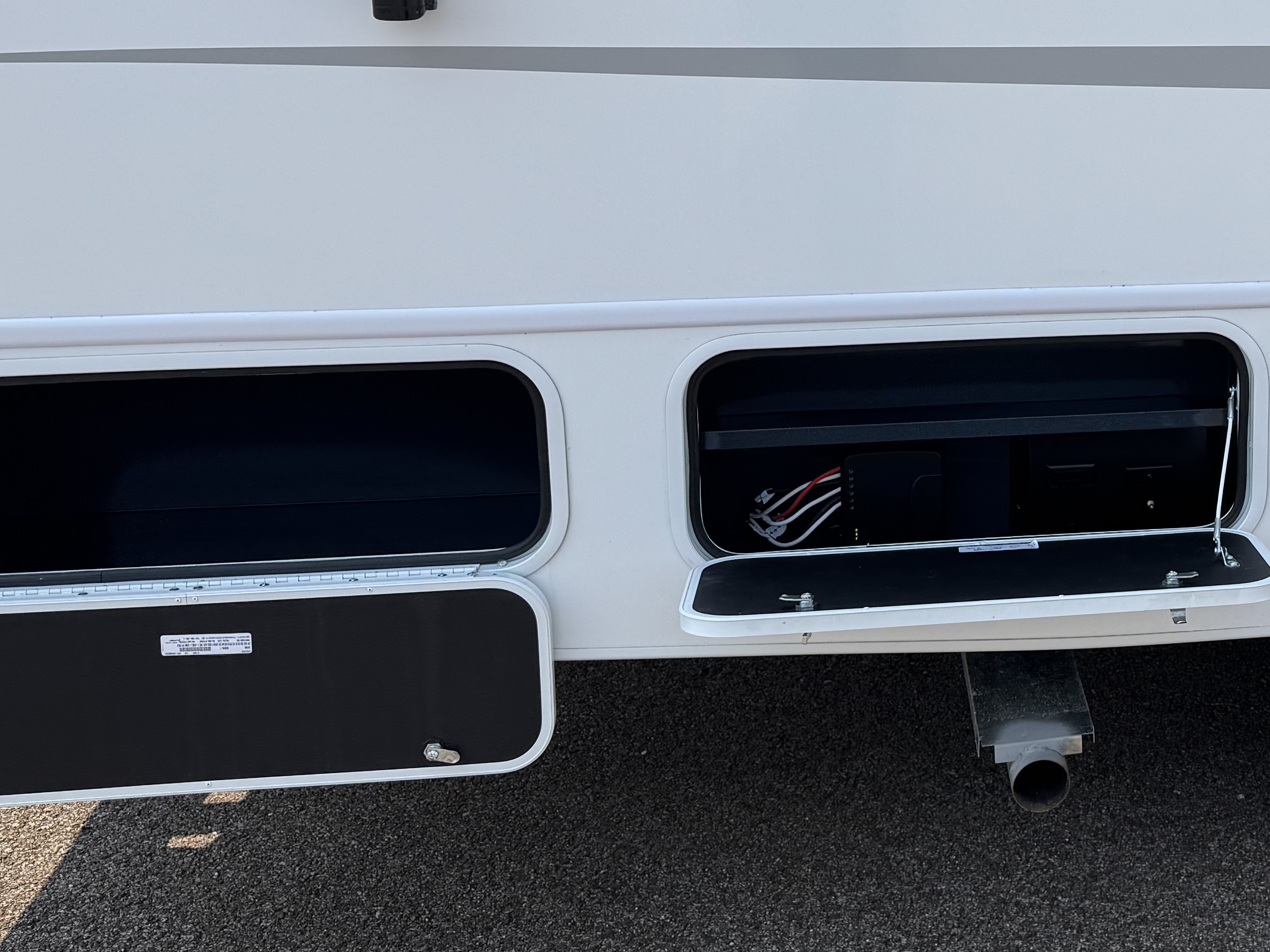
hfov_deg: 33.3
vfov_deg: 26.7
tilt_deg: -13.6
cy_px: 254
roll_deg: +0.0
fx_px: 1981
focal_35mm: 54
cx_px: 1193
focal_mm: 6.76
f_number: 1.78
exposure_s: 1/4049
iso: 80
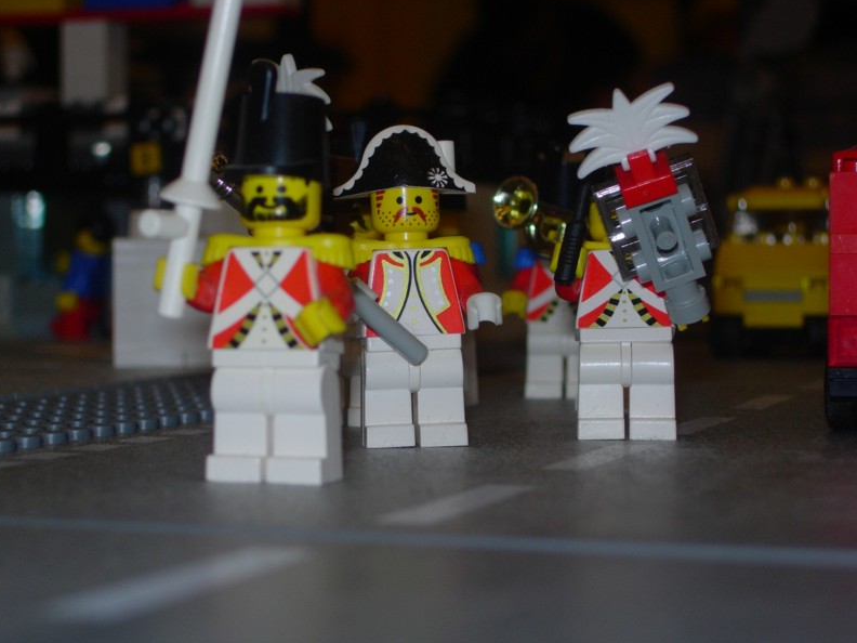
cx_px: 425
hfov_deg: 18.9
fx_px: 2575
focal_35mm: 104
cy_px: 319
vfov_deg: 14.2
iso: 79
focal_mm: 21.3
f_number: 4.6
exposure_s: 1/64
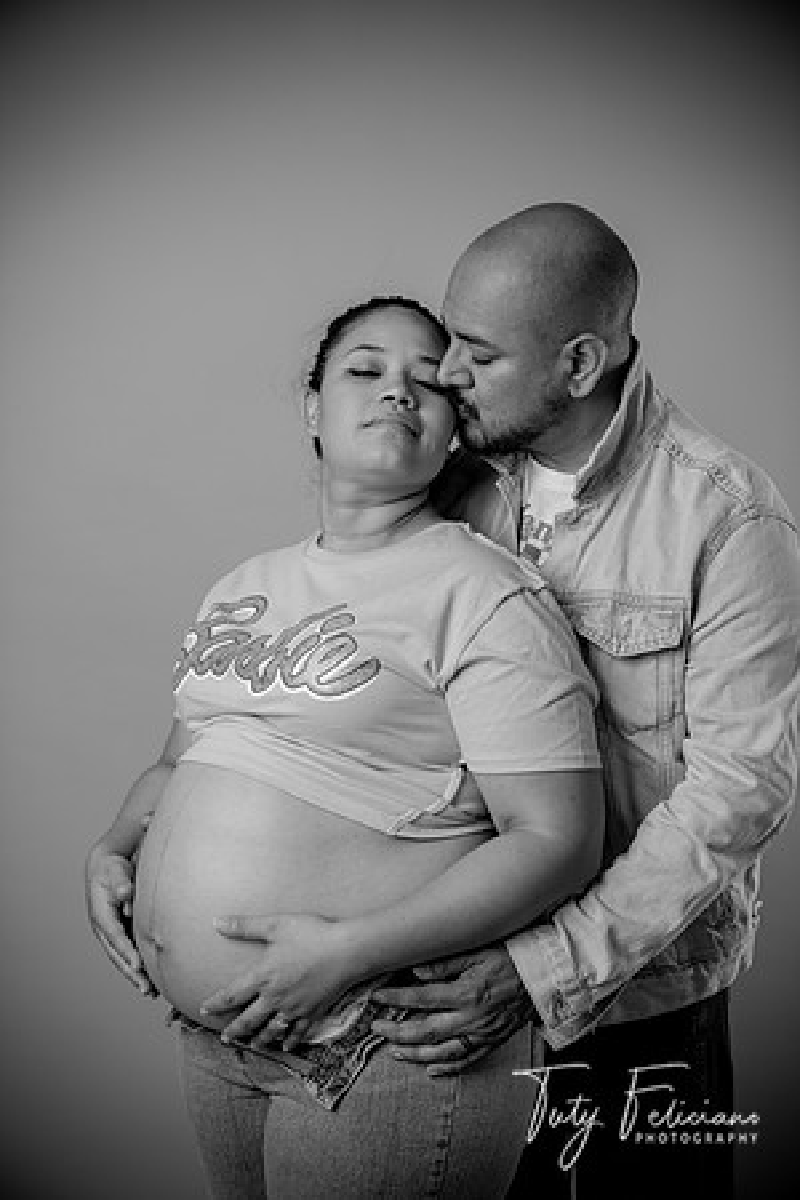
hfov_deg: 24.6
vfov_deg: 36.2
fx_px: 1833
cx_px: 400
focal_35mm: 55
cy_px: 600
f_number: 3.2
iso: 50
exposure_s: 1/50
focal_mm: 55
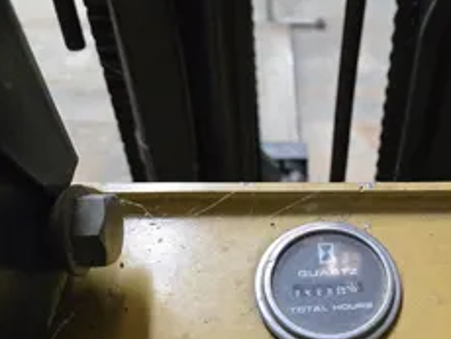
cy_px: 233
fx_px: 522
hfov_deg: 43.8
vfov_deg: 35.6
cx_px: 380
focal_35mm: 40
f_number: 1.8
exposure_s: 1/120
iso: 1000
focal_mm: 5.4
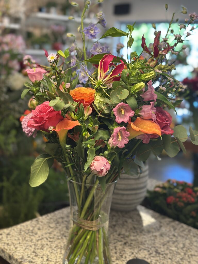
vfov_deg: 39.7
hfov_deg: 30.3
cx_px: 99
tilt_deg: -13.8
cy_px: 132
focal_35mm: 48
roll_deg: -2.7
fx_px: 366
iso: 125
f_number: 1.78
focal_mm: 6.86
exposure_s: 1/100
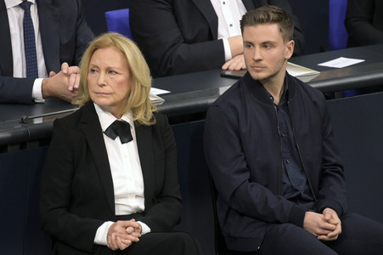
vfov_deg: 2.9
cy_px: 128
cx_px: 192
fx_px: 5103
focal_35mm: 480
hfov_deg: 4.3
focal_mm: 480
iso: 10000
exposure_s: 1/320
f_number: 5.6
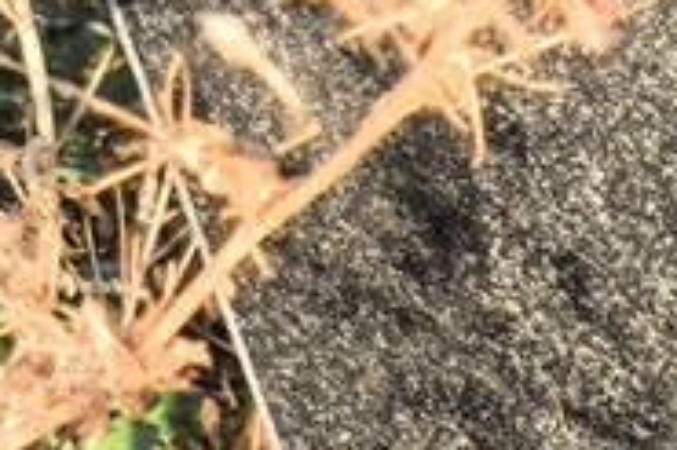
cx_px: 1396
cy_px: 673
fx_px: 4227
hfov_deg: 8.6
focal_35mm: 225
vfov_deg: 6.0
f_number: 1.7
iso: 50
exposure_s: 1/324
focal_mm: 4.71
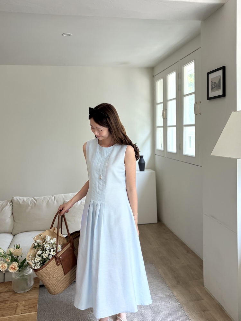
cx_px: 120
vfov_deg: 67.3
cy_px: 160
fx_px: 241
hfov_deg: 53.1
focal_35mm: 26
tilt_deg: -2.5
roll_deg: +1.1
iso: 80
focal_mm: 5.96
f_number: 1.6
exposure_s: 1/122
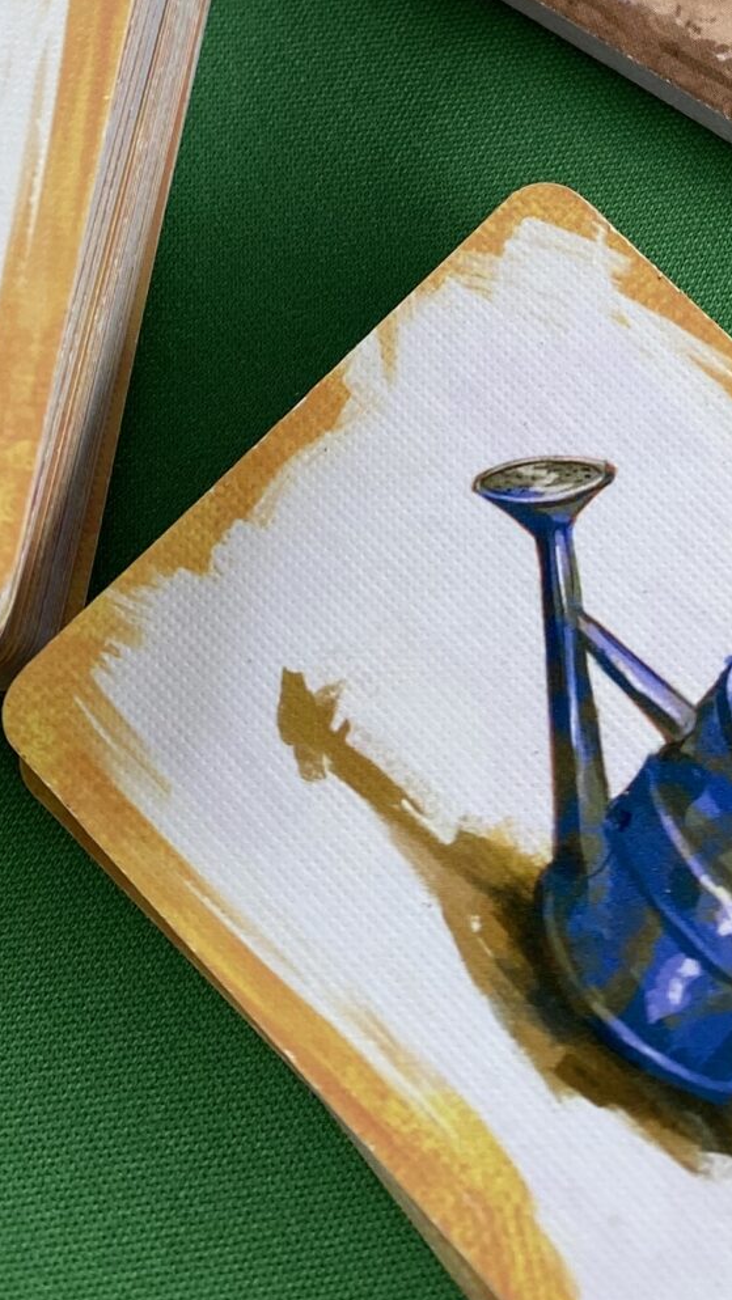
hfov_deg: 16.5
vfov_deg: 26.8
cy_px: -110
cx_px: 492
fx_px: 2517
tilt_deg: -62.6
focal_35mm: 73
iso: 32
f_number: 1.8
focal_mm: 4.25
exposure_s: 1/296
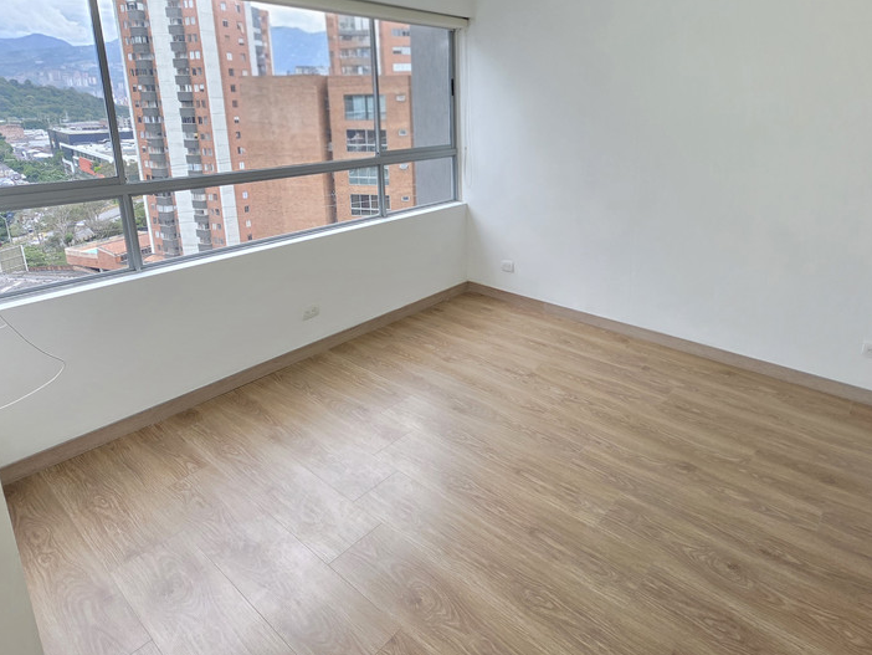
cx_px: 515
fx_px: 504
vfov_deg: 64.9
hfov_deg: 80.9
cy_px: 241
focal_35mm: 20
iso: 250
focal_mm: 2.2
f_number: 1.9
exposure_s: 1/120
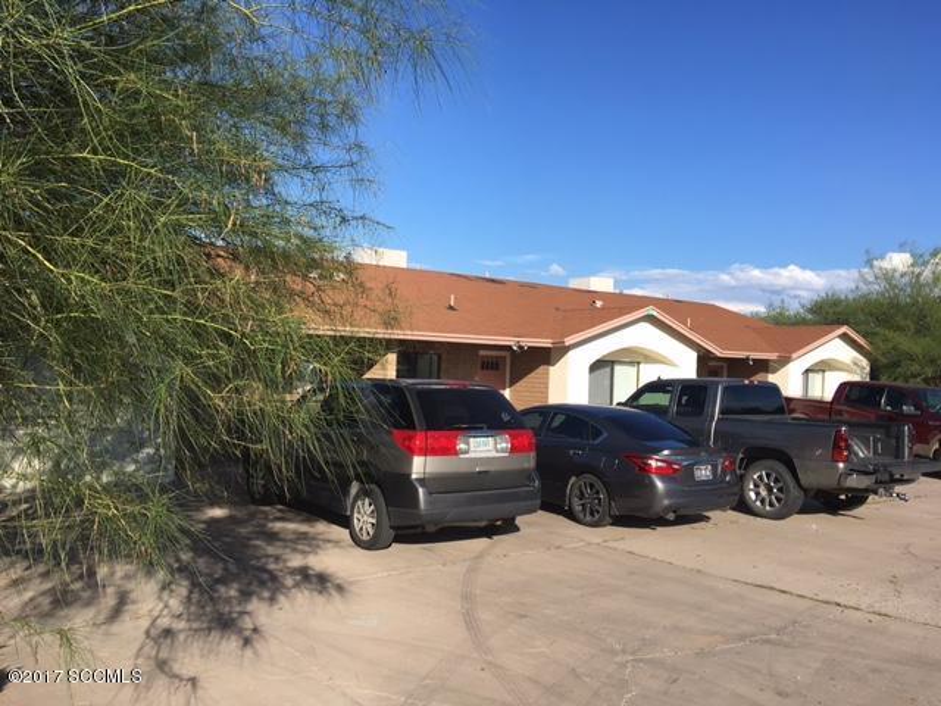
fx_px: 788
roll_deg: -2.5
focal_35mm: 29
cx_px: 470
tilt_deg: +2.4
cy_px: 353
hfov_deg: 61.7
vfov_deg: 48.2
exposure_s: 1/1304
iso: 25
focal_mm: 4.15
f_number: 2.2
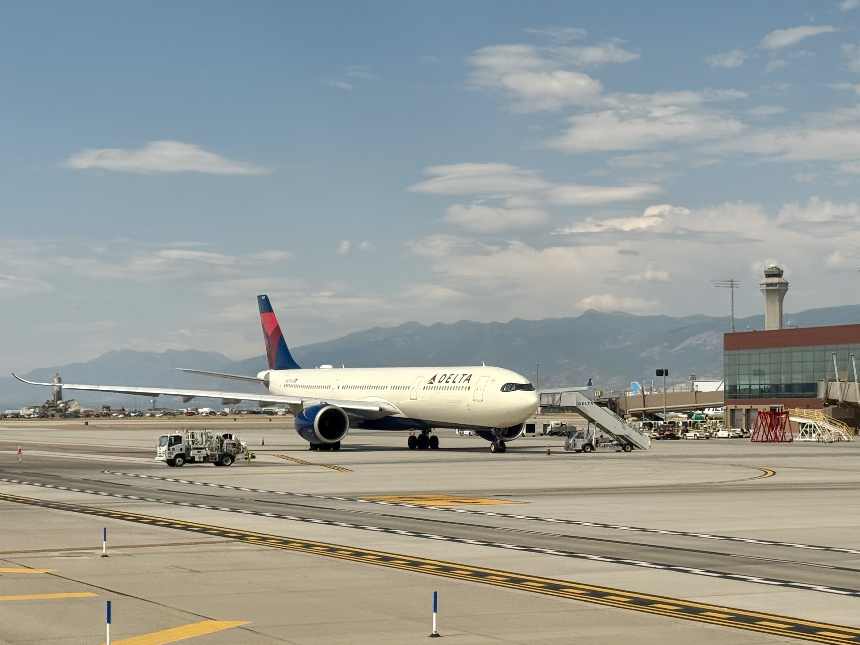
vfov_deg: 30.3
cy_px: 322
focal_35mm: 48
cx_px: 430
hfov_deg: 39.7
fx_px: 1192
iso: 64
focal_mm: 6.76
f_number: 1.78
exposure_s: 1/5587
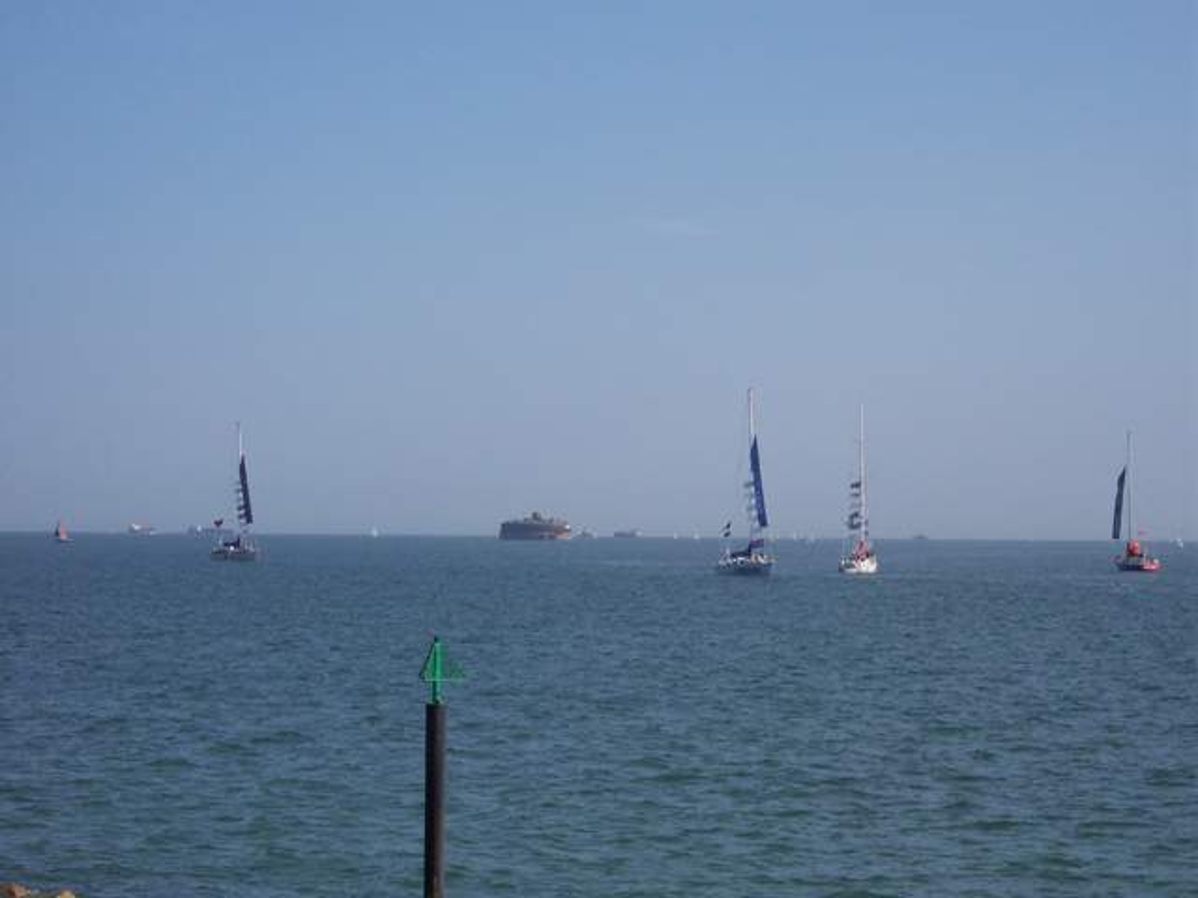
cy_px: 449
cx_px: 599
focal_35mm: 114
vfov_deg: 13.0
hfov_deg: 17.3
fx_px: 3945
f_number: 8
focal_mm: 24
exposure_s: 1/350
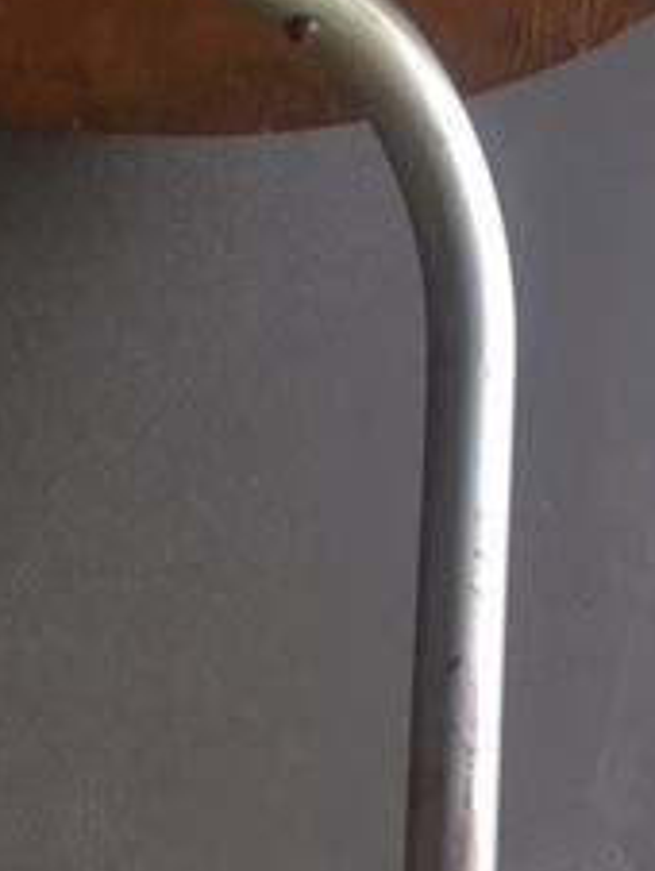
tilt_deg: -25.6
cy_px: 563
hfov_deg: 17.5
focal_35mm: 82
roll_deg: -4.3
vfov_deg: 23.7
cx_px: -50
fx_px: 2065
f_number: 2.2
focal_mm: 4.15
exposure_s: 1/33
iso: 80
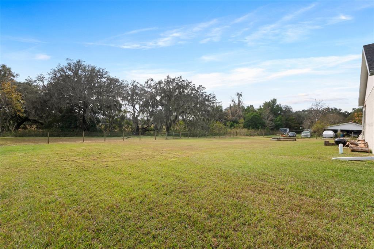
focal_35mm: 15
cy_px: 124
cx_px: 187
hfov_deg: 100.4
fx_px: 156
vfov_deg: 77.3
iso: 100
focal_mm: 10
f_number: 7.1
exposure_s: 1/250
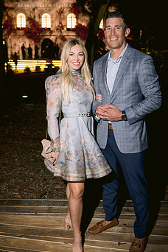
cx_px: 103
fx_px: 322
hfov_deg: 29.2
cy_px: 133
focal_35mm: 46
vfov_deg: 42.7
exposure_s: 1/80
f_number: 3.5
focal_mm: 35
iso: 800
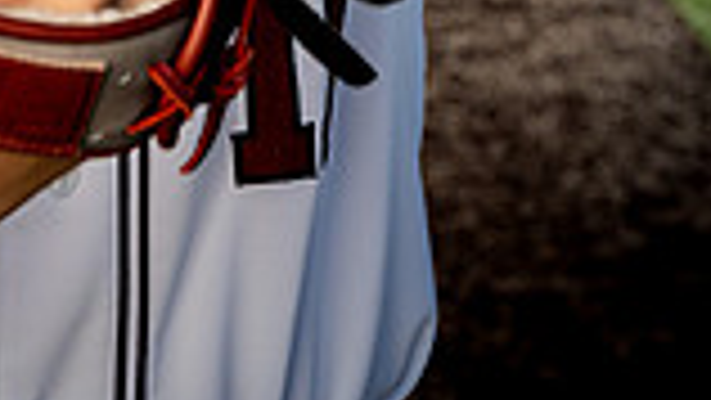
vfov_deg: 6.2
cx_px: 126
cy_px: -517
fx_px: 3546
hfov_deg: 11.4
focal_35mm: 188
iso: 250
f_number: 7.1
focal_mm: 63
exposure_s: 1/250
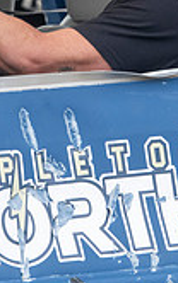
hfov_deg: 2.2
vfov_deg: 3.5
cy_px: 42
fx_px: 4688
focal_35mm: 605
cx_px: 80
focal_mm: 170
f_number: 11
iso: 3200
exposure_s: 1/200
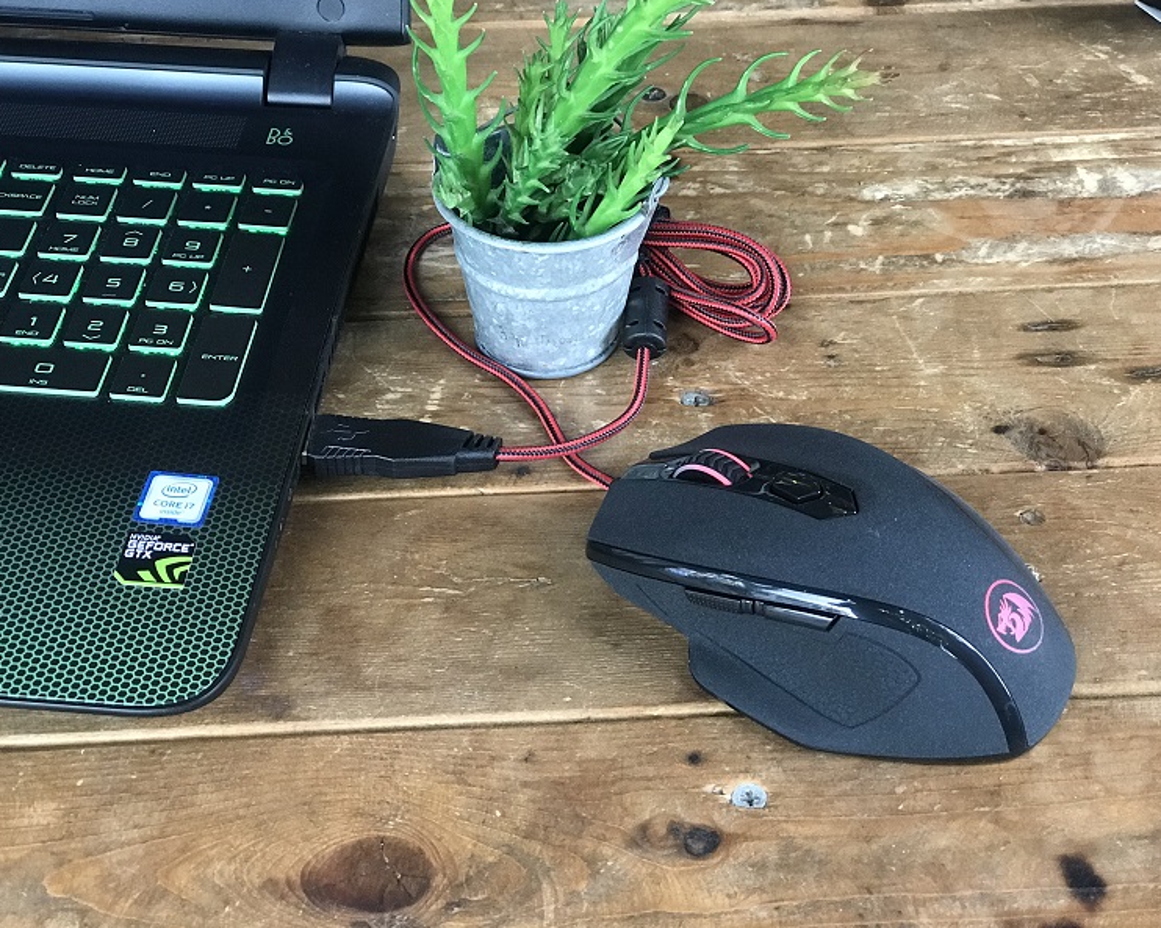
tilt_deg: -43.9
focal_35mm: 60
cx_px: 568
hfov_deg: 31.5
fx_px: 2061
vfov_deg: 25.4
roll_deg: +1.7
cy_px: 462
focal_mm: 6.6
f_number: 2.8
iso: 160
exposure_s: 1/50
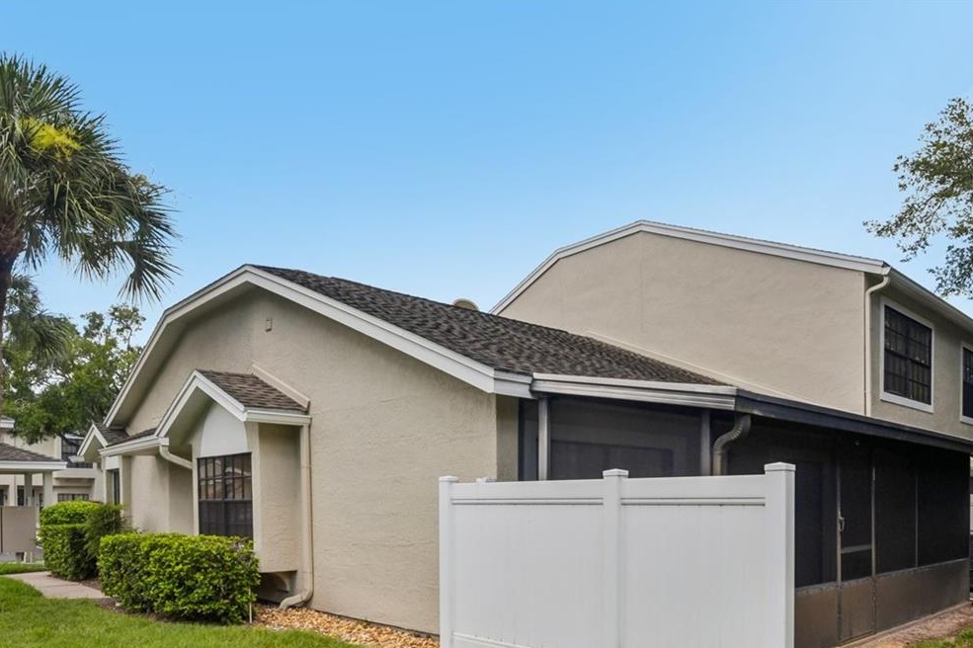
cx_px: 520
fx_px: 702
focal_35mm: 26
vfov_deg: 46.8
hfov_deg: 69.3
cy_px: 522
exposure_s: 1/800
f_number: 8
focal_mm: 16
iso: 400
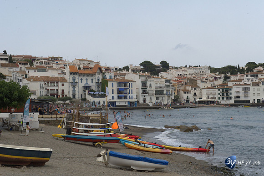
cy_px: 88
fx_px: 455
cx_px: 132
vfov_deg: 21.9
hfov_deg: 32.4
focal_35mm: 62
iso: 800
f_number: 13
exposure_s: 1/640
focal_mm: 62
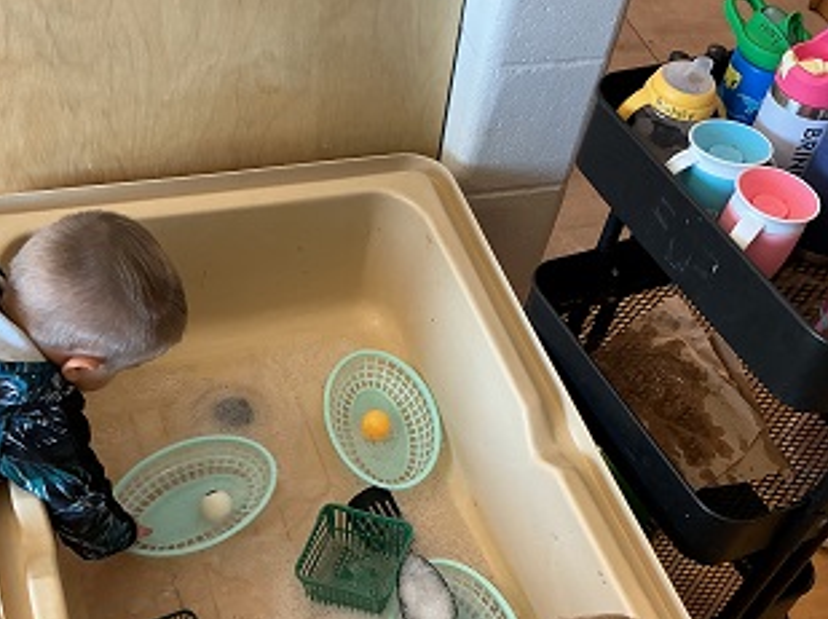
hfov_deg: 40.3
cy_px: 490
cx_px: 328
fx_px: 1123
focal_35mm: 47
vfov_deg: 30.1
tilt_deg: -53.7
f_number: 1.8
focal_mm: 3
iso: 80
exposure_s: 1/60
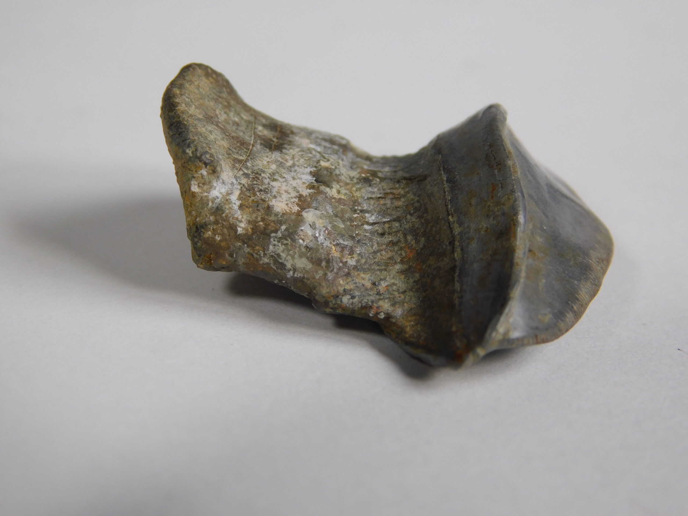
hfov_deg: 17.1
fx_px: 2286
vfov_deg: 12.9
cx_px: 344
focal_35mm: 115
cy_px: 258
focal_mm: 20.3
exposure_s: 1/250
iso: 125
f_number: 4.8
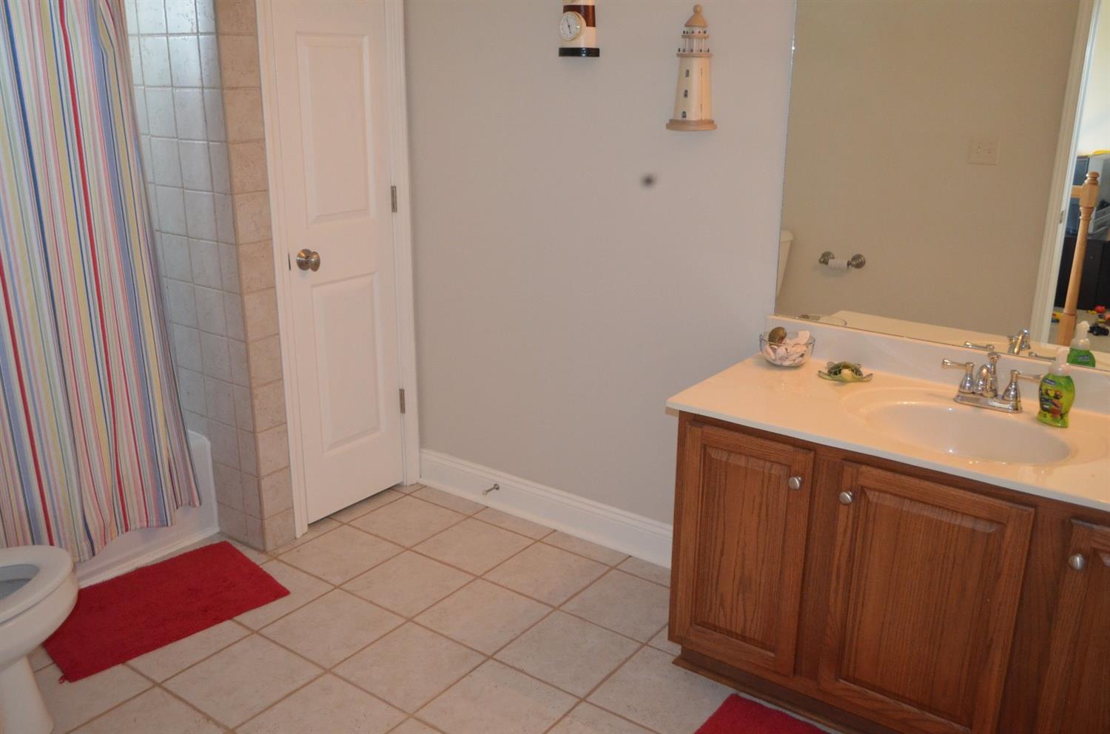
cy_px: 367
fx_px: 1015
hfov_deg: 57.3
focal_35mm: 33
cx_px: 555
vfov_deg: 39.8
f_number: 3.8
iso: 2000
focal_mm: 22
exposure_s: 1/60
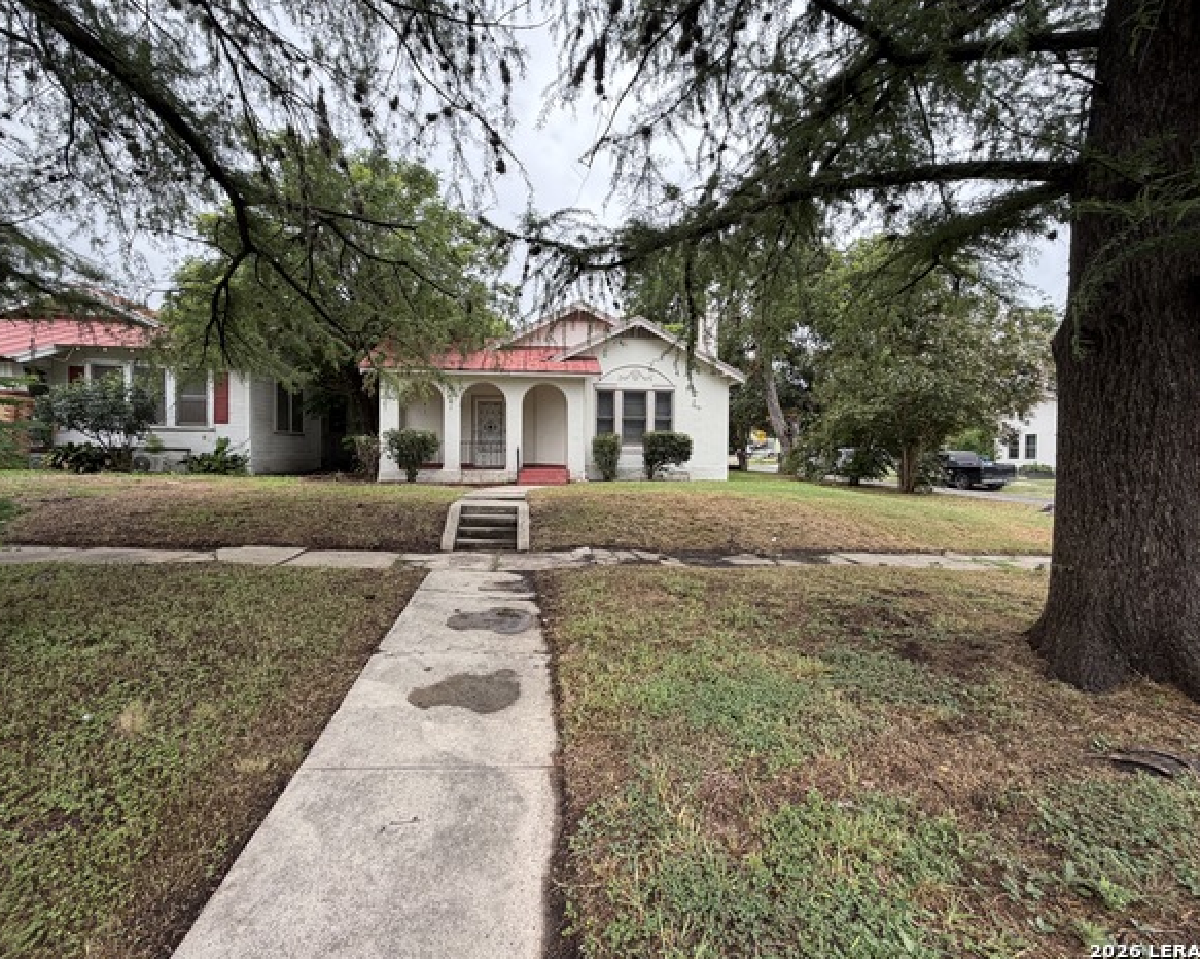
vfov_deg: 84.0
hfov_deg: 96.8
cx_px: 595
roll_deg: -0.3
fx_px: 533
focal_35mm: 15
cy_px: 469
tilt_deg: -1.7
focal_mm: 2.22
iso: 50
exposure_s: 1/408
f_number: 2.2
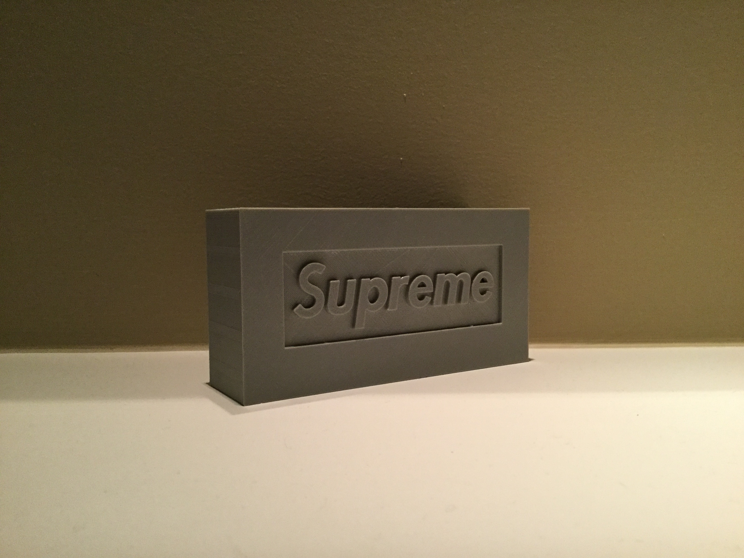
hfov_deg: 58.4
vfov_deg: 45.4
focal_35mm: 31
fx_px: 666
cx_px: 372
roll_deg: -0.4
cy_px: 279
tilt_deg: -5.1
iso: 200
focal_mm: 3.3
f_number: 2.4
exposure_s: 1/30
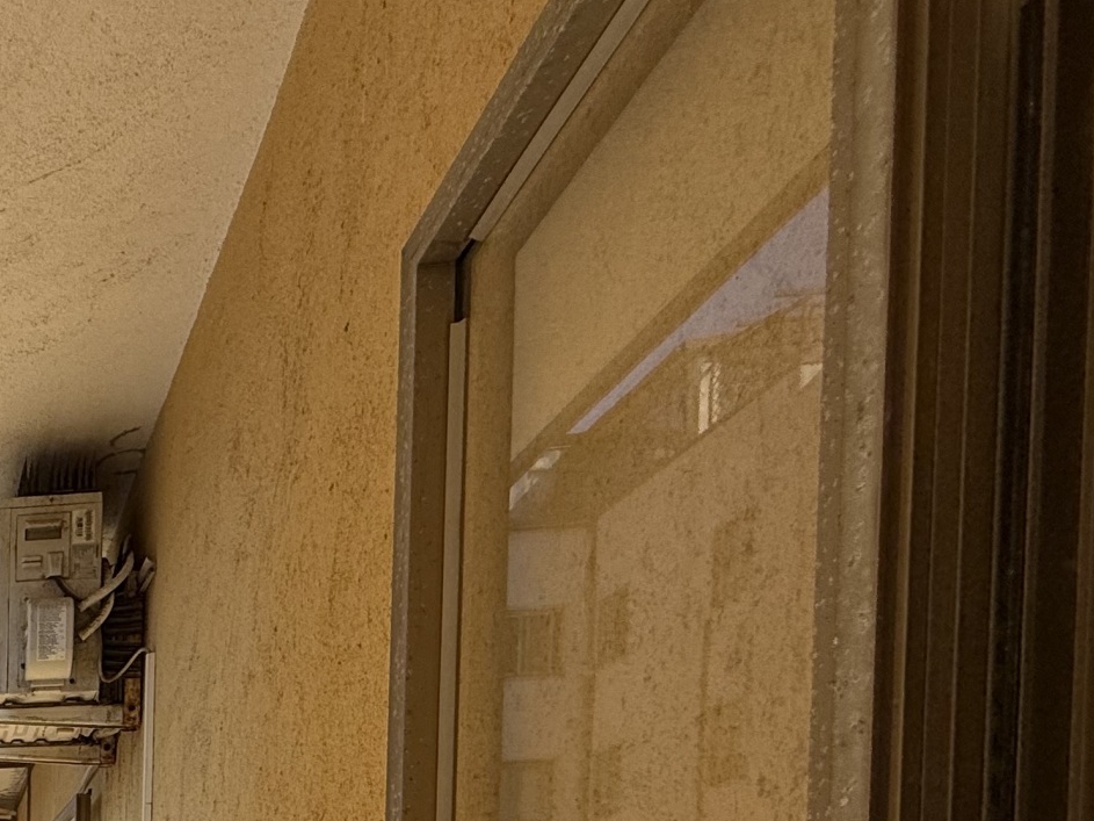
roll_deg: -0.9
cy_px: 1034
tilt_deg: -0.3
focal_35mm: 38
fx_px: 1201
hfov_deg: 35.0
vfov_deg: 30.7
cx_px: -307
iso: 50
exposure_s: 1/2506
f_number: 2.2
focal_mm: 2.22
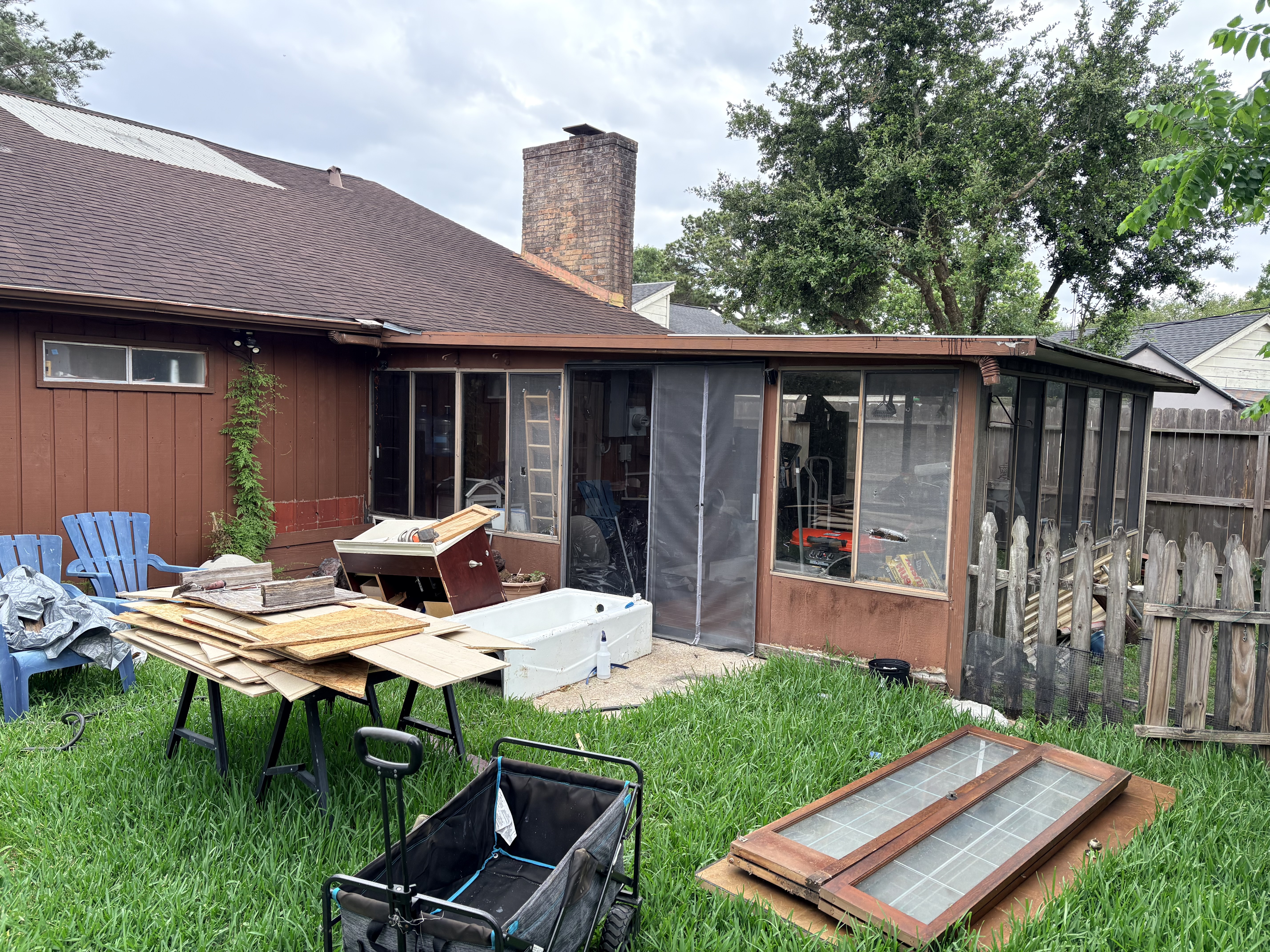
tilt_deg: -4.5
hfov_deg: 67.3
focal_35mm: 26
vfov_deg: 53.1
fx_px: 954
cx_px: 635
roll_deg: -2.0
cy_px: 476
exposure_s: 1/629
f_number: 1.6
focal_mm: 5.96
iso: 64
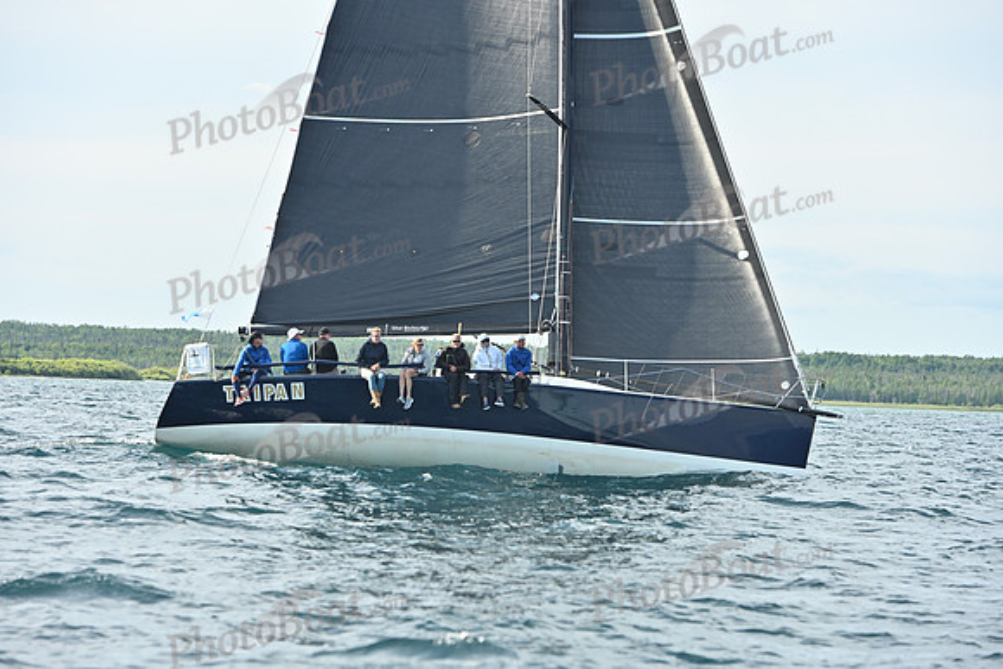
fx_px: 2174
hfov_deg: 26.0
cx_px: 502
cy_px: 334
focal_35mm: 78
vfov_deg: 17.5
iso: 320
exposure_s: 1/1000
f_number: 6.3
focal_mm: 78
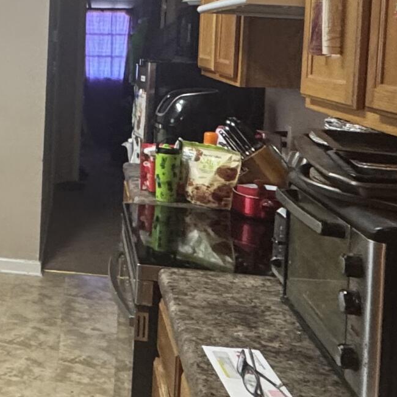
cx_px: -75
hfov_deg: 26.8
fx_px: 740
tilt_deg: -4.8
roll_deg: -2.0
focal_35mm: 57
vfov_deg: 29.4
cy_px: 78
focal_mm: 2.22
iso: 320
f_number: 2.2
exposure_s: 1/60
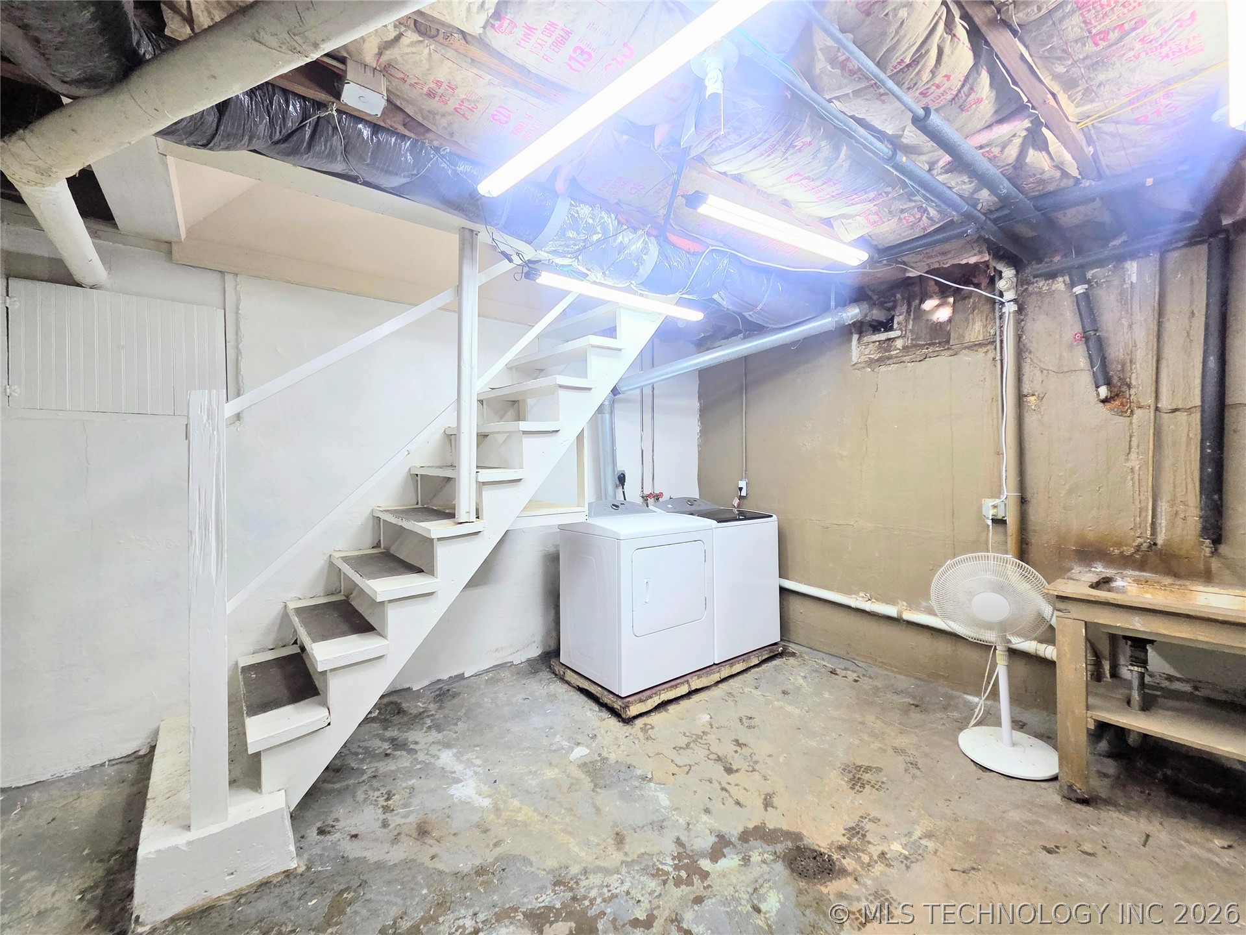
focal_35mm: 13
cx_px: 623
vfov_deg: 89.9
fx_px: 468
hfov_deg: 106.2
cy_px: 468
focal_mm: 2.2
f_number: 2.2
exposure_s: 1/120
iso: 160
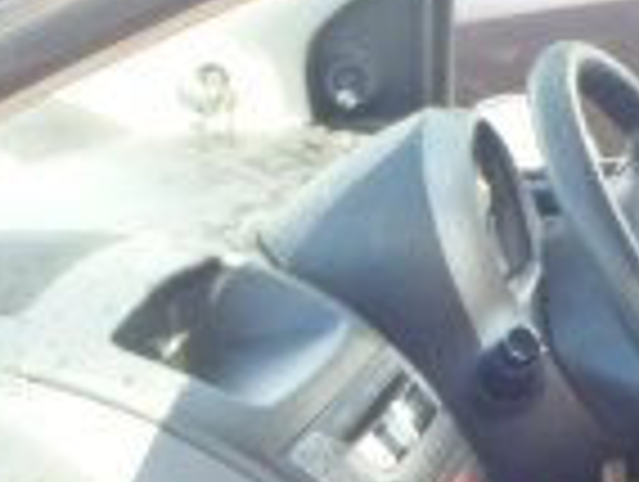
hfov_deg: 14.9
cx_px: 837
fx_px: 2330
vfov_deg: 11.5
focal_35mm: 126
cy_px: 617
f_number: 3.9
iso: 125
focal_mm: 5
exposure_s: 1/80
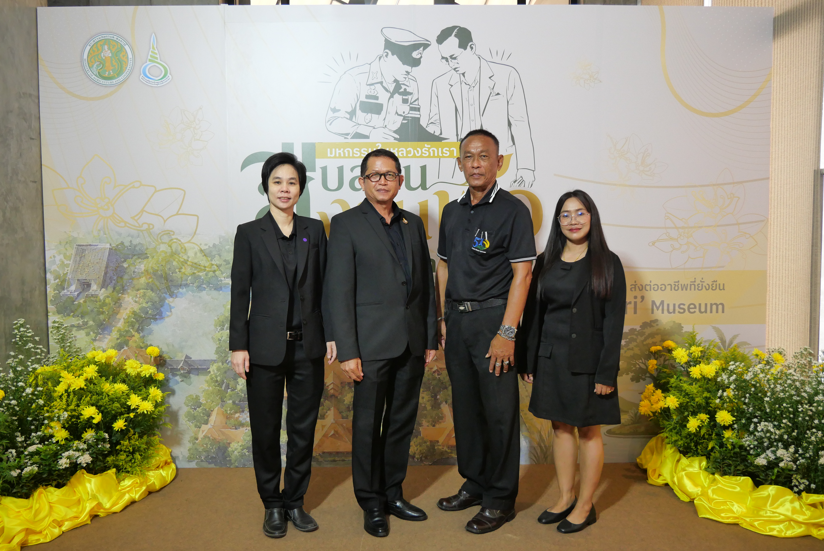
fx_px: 710
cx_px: 412
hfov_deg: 60.3
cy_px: 276
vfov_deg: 42.4
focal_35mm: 31
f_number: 4
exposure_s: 1/160
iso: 1000
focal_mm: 15
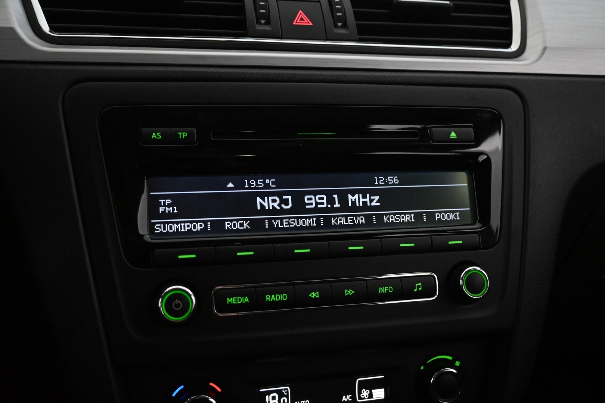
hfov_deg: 51.3
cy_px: 202
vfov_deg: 35.5
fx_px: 630
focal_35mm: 38
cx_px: 302
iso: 6400
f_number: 4.2
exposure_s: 1/80
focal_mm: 25
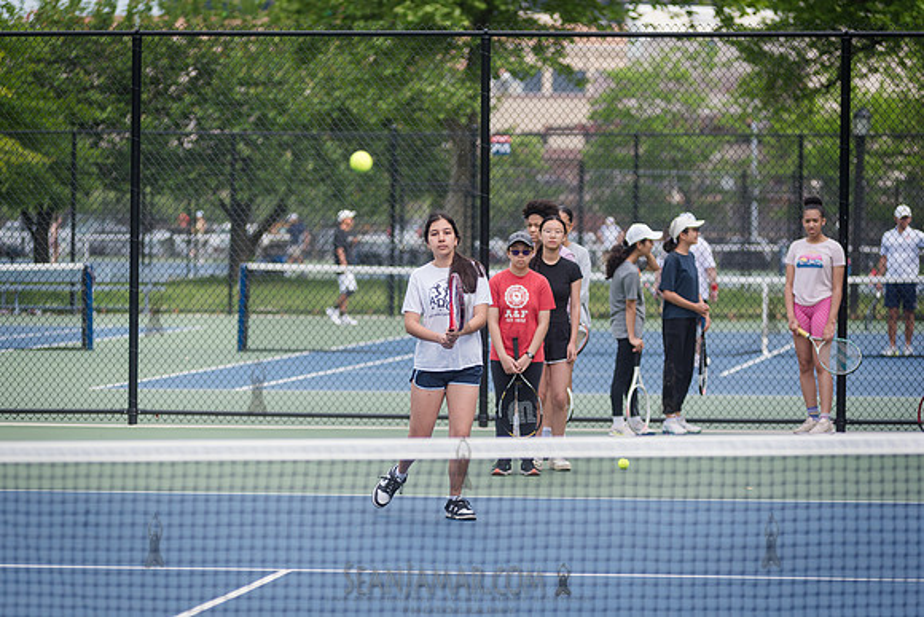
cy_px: 309
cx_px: 450
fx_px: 4168
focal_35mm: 162
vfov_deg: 8.5
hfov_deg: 12.7
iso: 200
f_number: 3.5
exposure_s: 1/1000
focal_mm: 155
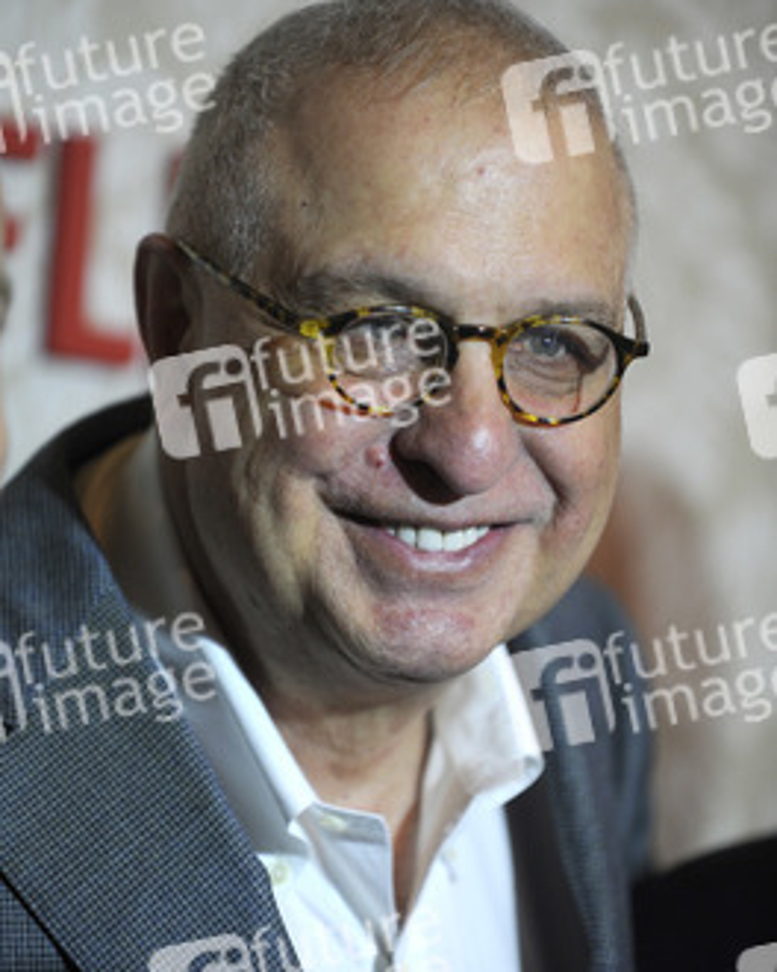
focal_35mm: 199
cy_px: 536
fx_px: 5720
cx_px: 387
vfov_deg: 9.7
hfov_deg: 7.8
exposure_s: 1/250
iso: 1600
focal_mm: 175
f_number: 2.8
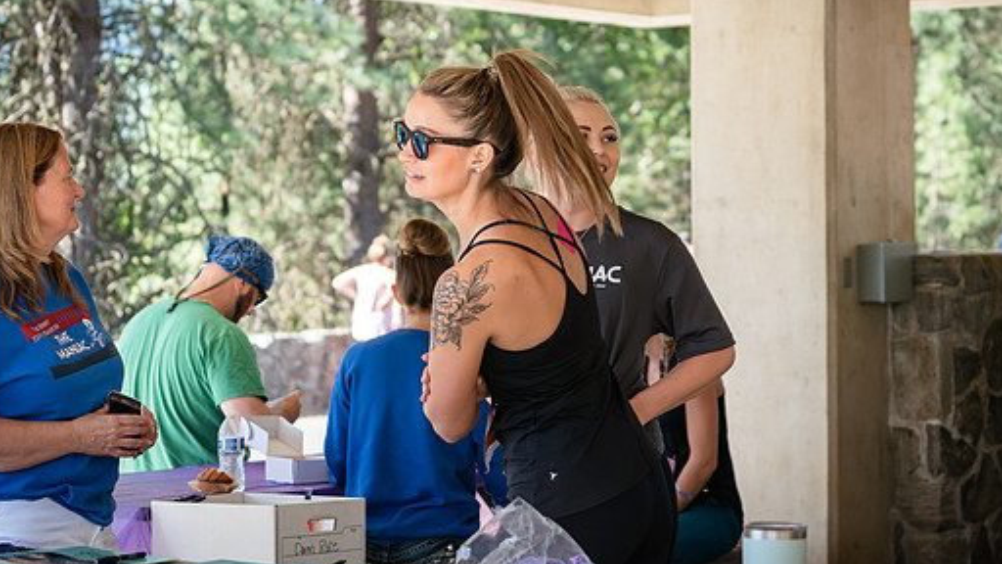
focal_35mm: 96
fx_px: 2551
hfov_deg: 22.2
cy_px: 206
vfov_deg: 12.6
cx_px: 561
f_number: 4
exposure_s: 1/500
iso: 640
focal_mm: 70
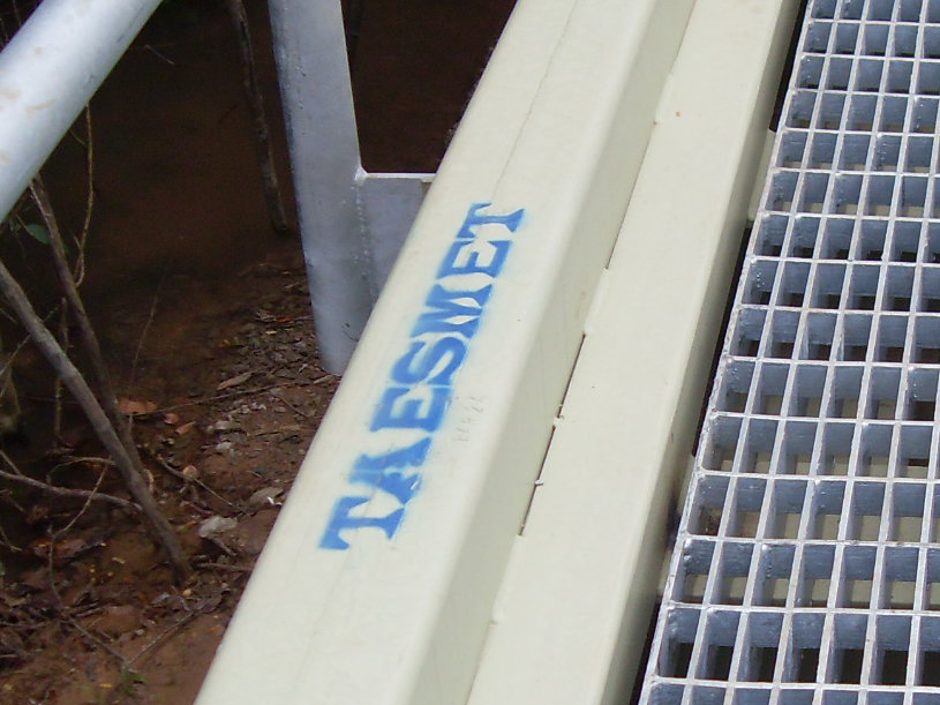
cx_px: 1061
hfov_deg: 20.0
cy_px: 507
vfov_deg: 15.8
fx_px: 2525
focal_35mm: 93
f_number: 7
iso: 80
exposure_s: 1/180
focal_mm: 6.3
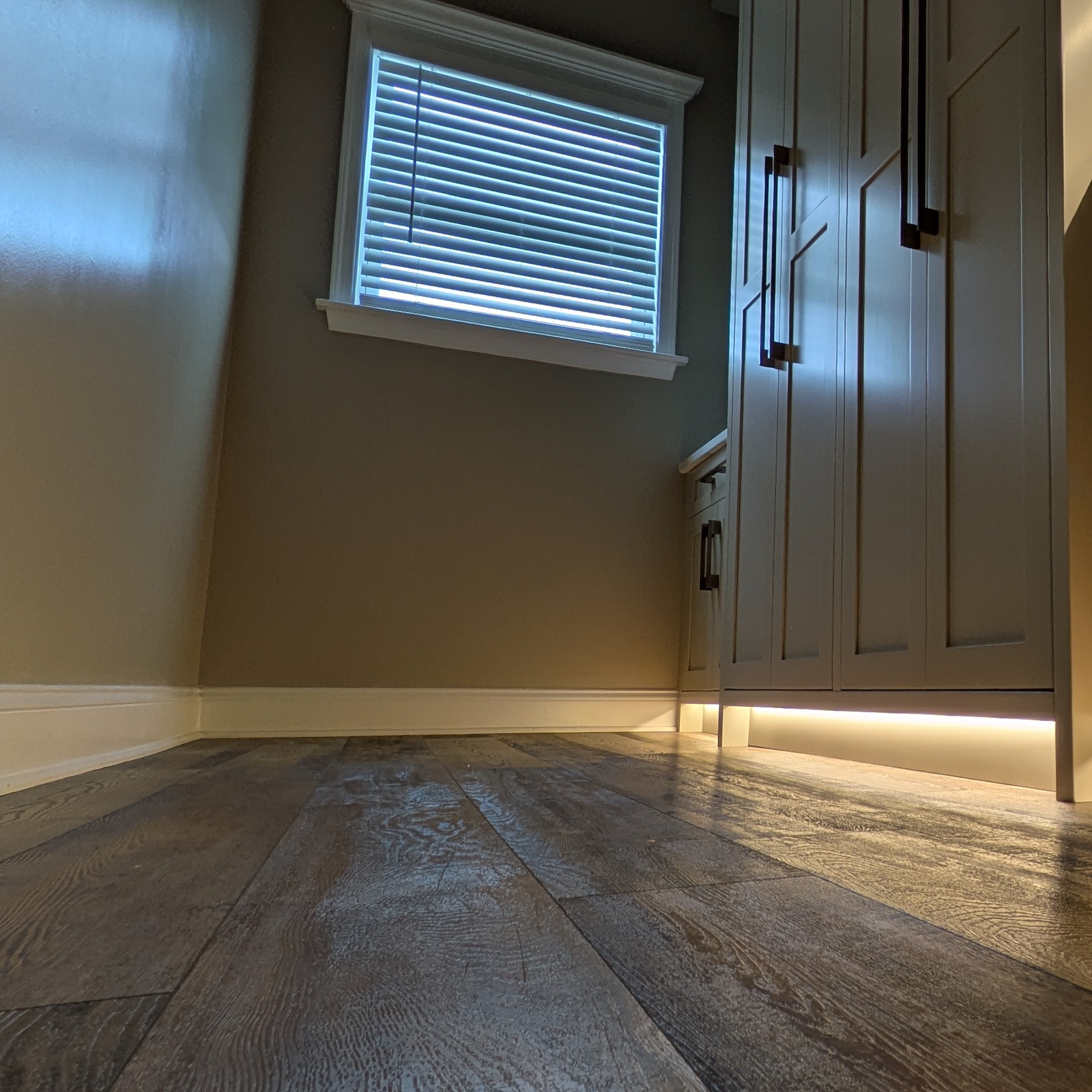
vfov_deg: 55.6
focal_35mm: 29
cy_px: 561
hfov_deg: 51.0
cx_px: 925
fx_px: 1035
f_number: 2.2
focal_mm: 1.83
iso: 58
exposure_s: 1/30
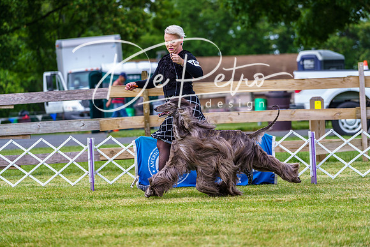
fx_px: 1758
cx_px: 185
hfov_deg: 12.0
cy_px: 124
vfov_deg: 8.0
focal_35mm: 171
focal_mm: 171
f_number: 4
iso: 250
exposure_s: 1/500
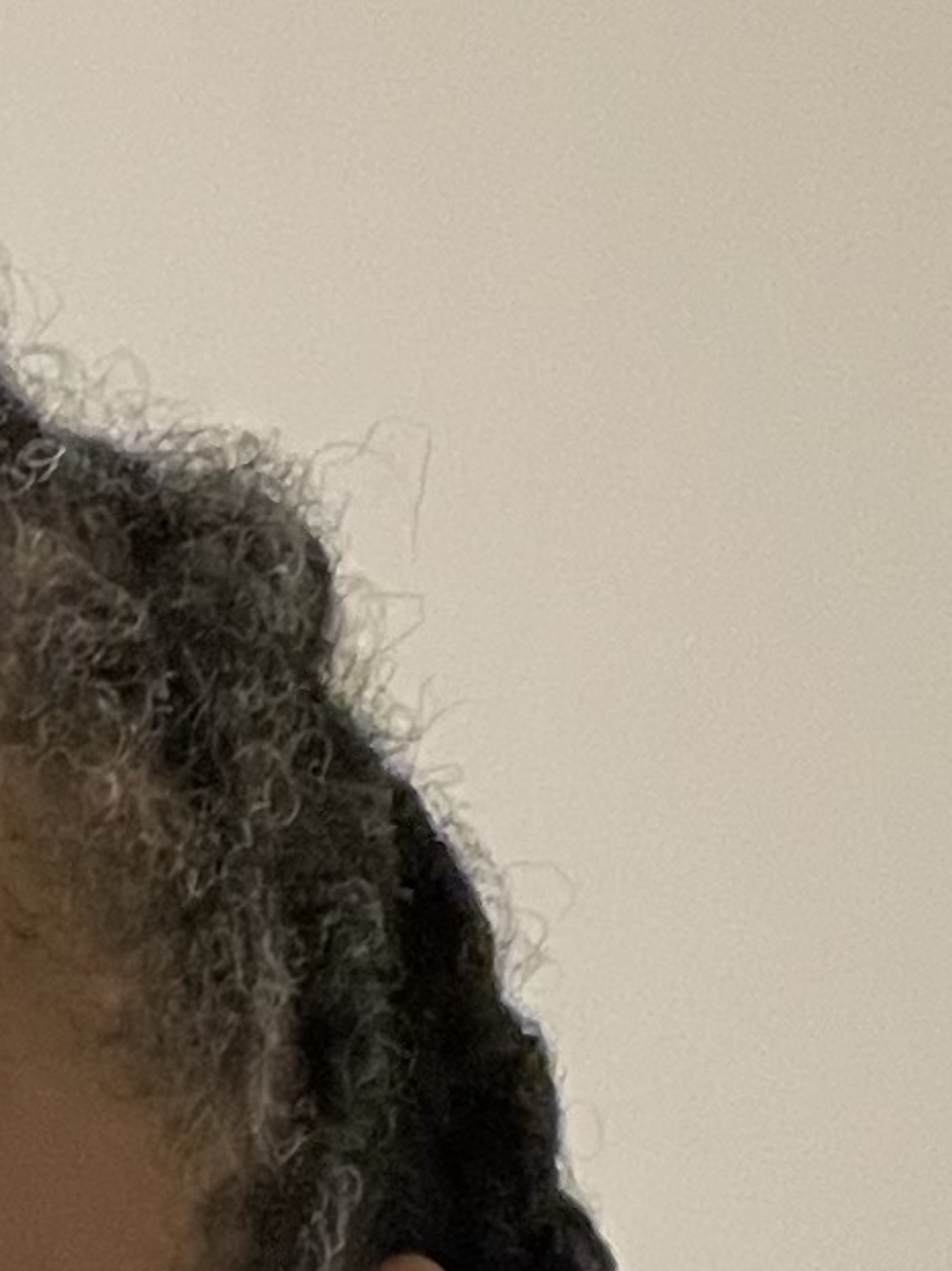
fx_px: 5467
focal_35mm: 149
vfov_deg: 12.9
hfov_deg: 9.6
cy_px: 1512
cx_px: -535
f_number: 2.2
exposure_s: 1/26
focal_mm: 2.71
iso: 800
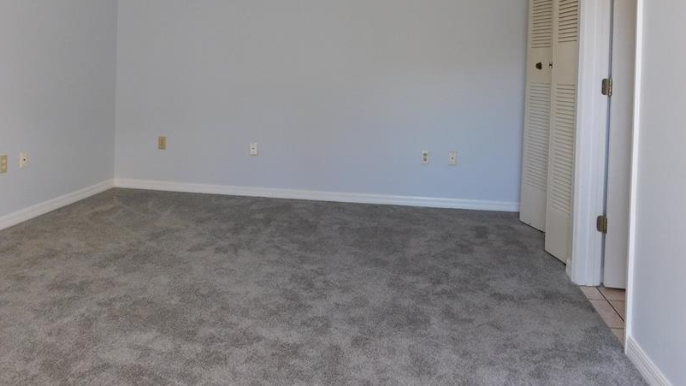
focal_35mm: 32
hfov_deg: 61.0
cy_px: 75
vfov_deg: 35.4
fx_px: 582
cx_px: 339
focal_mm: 4
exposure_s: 1/50
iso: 125
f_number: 3
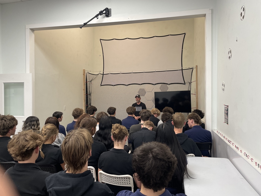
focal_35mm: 26
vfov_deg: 53.1
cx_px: 130
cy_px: 98
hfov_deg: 67.3
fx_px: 196
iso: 64
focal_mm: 4.2
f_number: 1.6
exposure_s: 1/60
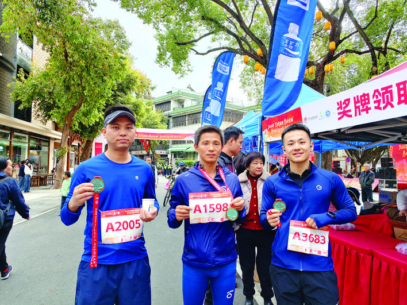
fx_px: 270
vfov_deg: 58.9
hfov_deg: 73.9
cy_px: 152
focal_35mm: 23
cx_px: 204
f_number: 1.57
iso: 72
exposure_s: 1/373
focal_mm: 5.6
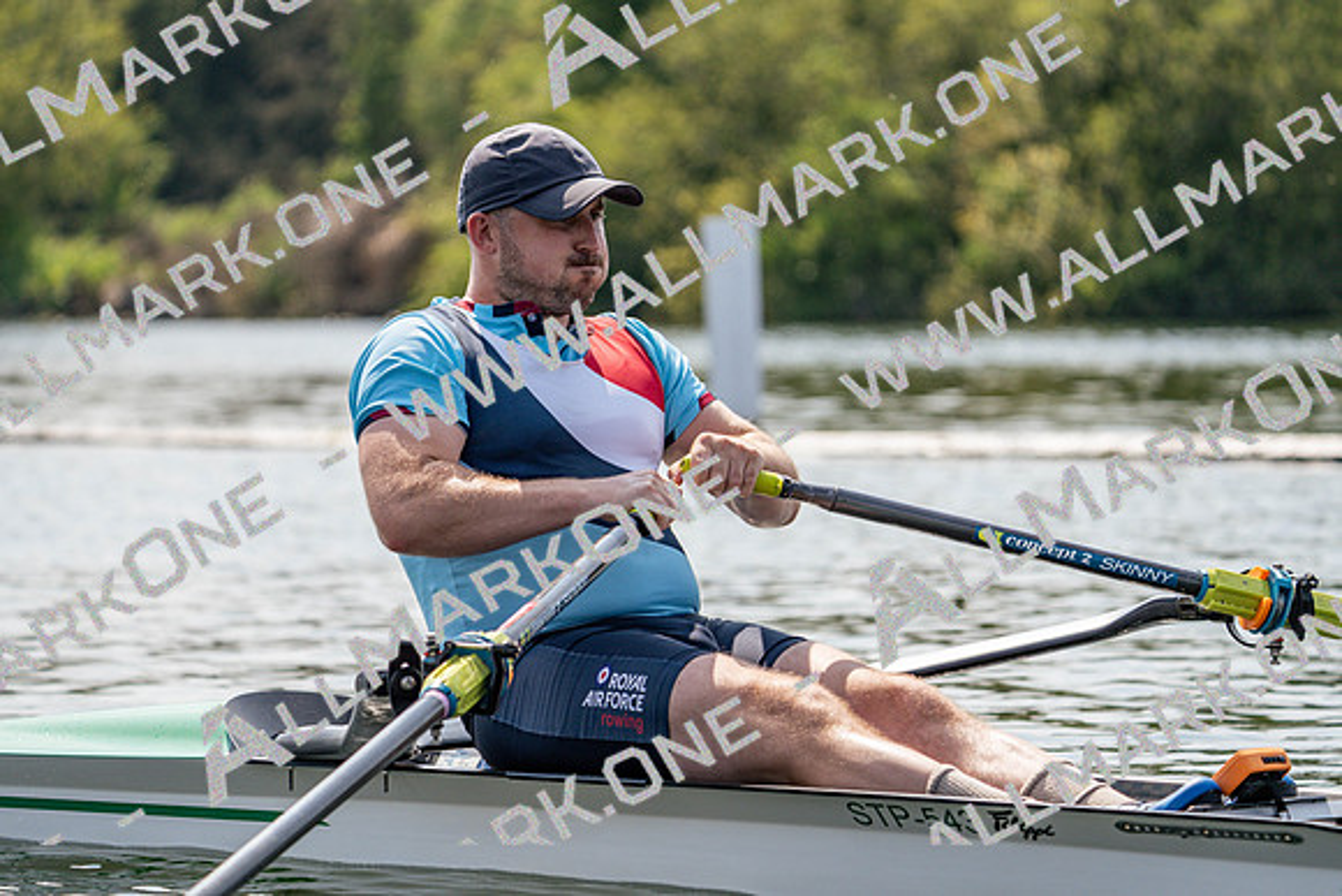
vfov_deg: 6.9
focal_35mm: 200
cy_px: 448
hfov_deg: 10.3
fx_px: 7457
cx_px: 671
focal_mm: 200
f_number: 5.6
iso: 200
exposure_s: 1/1600
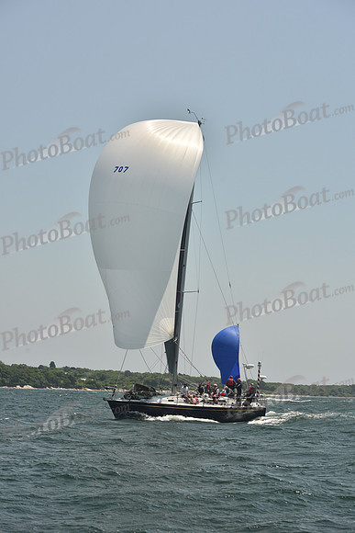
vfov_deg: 28.8
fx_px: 1035
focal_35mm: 70
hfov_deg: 19.5
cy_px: 266
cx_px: 178
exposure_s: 1/640
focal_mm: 70
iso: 250
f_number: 7.1
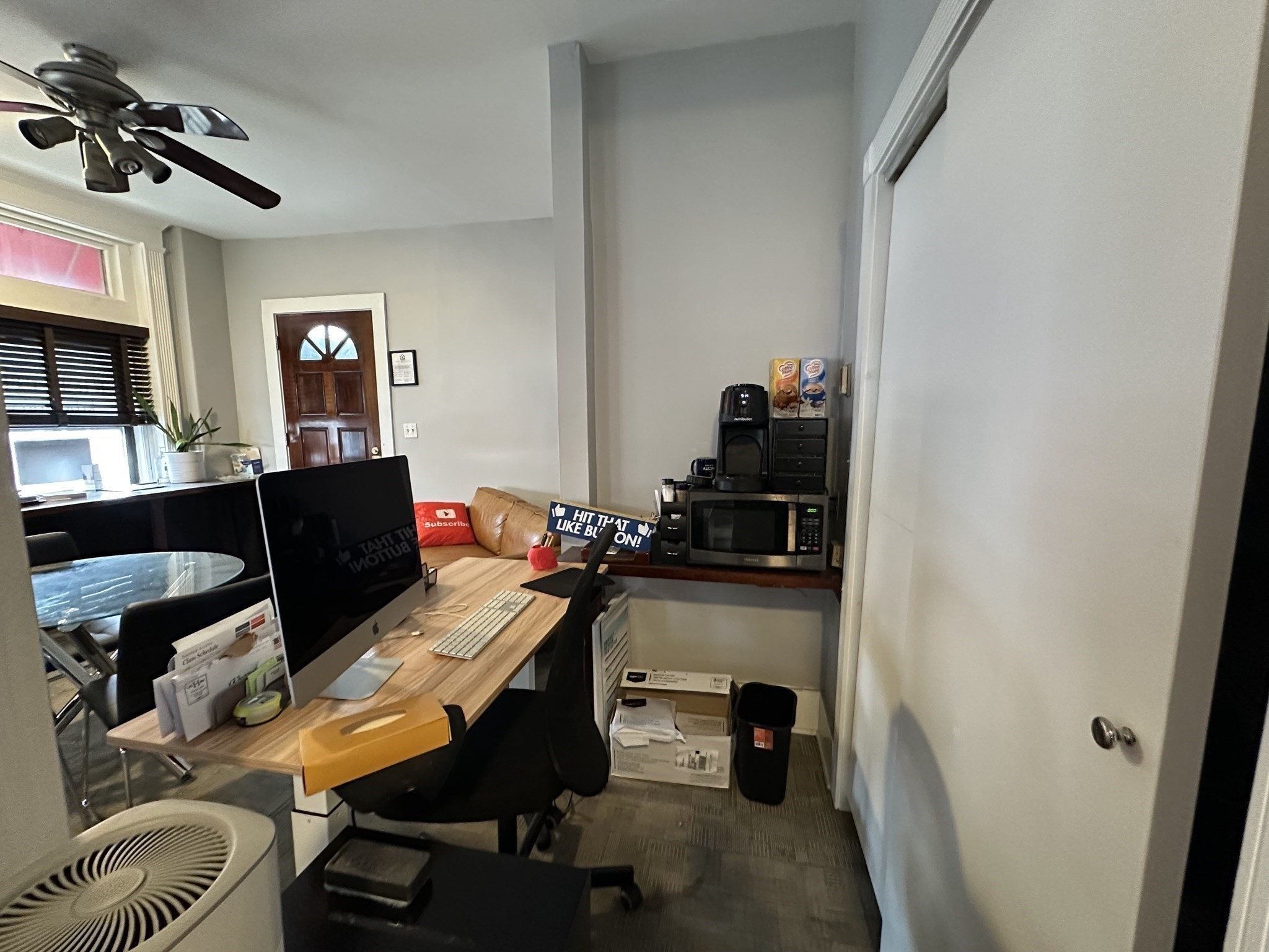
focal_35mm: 14
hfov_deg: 102.1
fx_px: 513
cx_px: 634
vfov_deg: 85.7
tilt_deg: -6.8
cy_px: 476
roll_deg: +0.1
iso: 640
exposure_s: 1/60
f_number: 2.2
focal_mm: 2.22
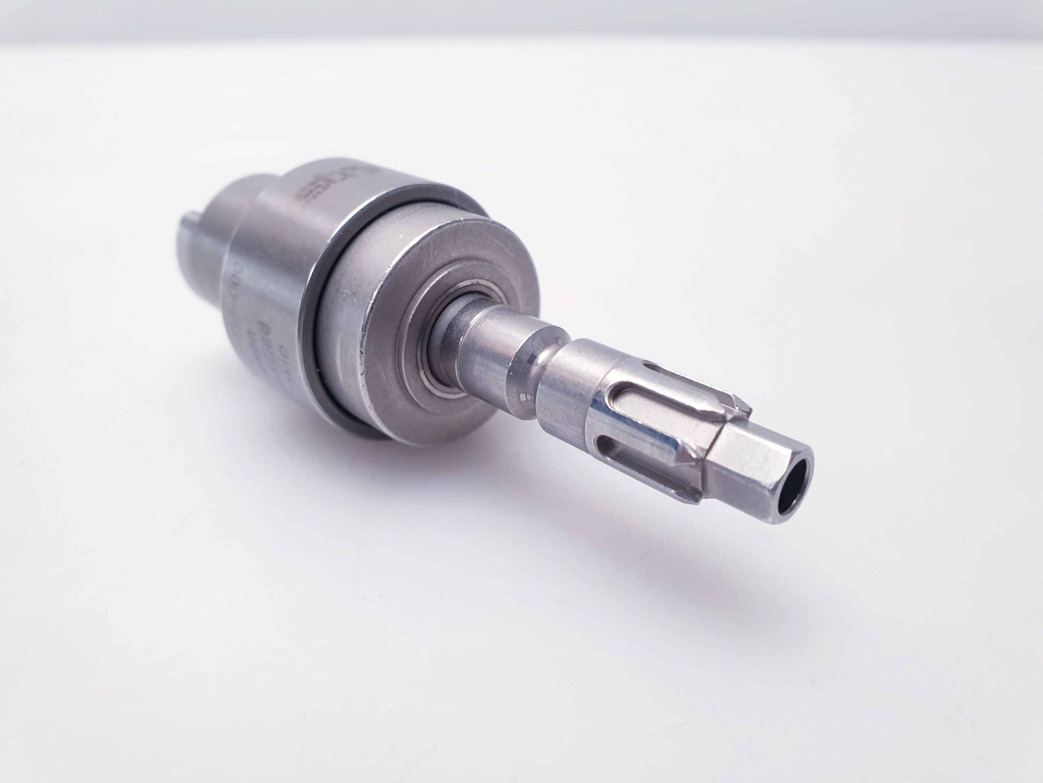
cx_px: 522
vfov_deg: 53.1
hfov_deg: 67.3
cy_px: 392
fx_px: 783
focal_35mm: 26
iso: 100
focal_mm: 4.3
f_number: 2.4
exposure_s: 1/50
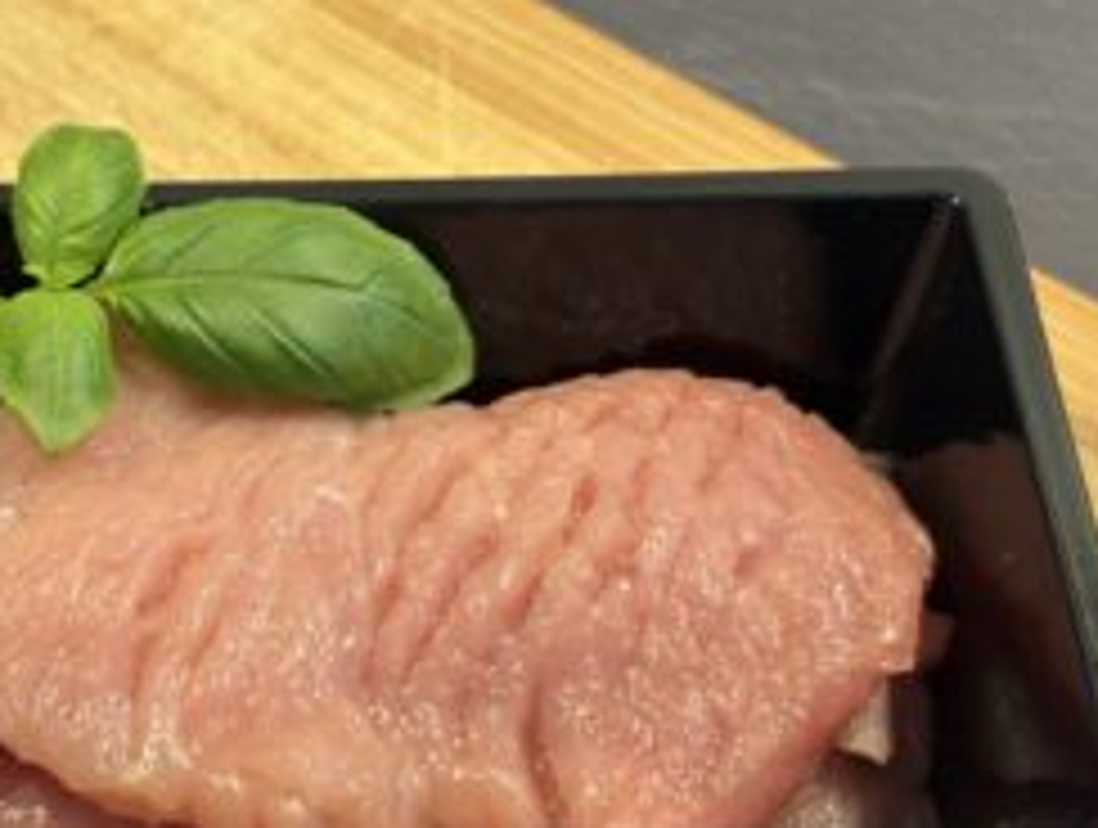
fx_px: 2638
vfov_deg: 17.8
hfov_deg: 23.4
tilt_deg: -45.7
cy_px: 421
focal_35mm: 83
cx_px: 360
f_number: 1.6
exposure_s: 1/50
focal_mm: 5.96
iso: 100
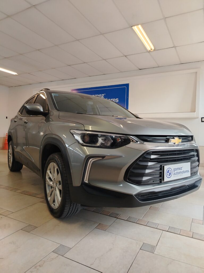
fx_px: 189
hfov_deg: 56.8
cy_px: 136
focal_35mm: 24
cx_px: 102
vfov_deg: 71.6
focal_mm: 5.25
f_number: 1.75
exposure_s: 1/50
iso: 488
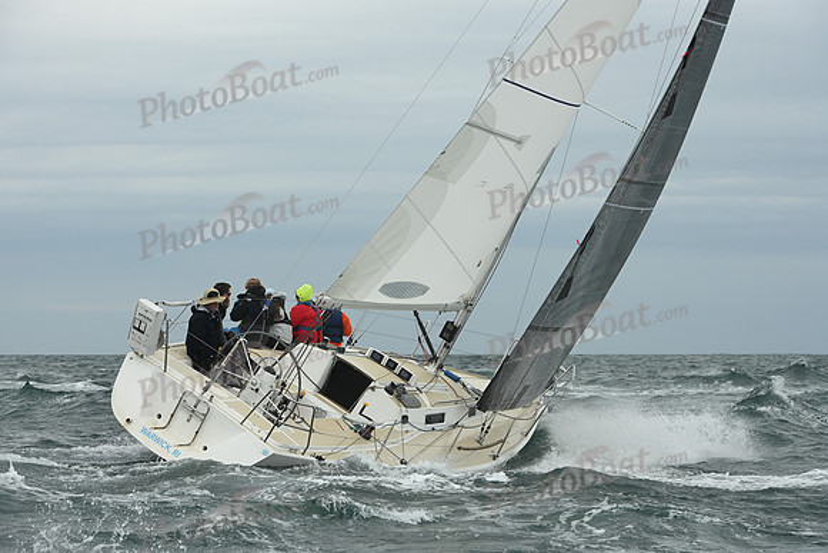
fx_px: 2668
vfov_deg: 11.8
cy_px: 276
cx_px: 414
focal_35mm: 116
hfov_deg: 17.6
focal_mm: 116
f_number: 8
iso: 400
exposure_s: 1/800
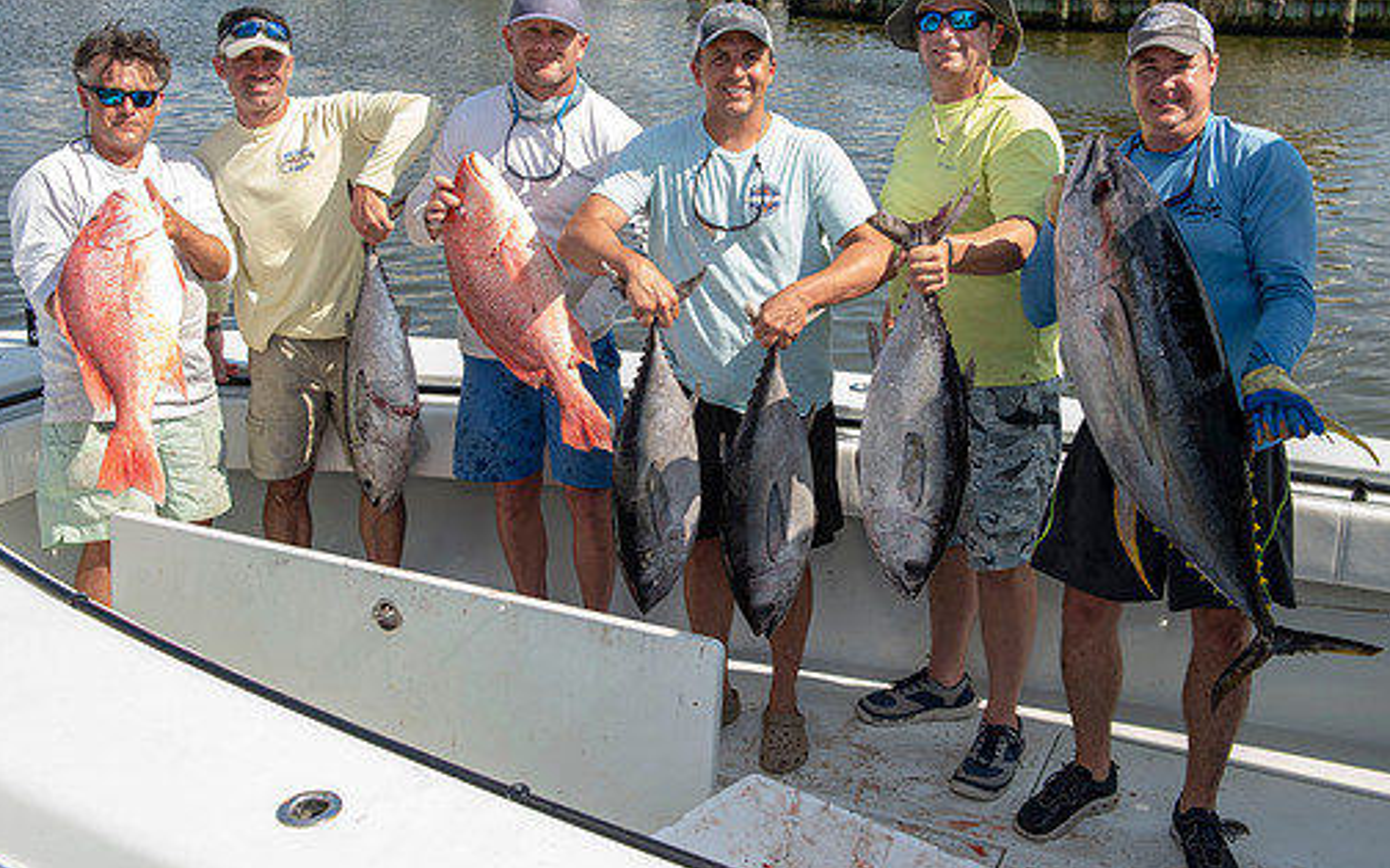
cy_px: 369
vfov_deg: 31.2
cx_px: 720
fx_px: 1553
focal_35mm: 41
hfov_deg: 48.2
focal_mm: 35
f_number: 5.6
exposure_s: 1/250
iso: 50
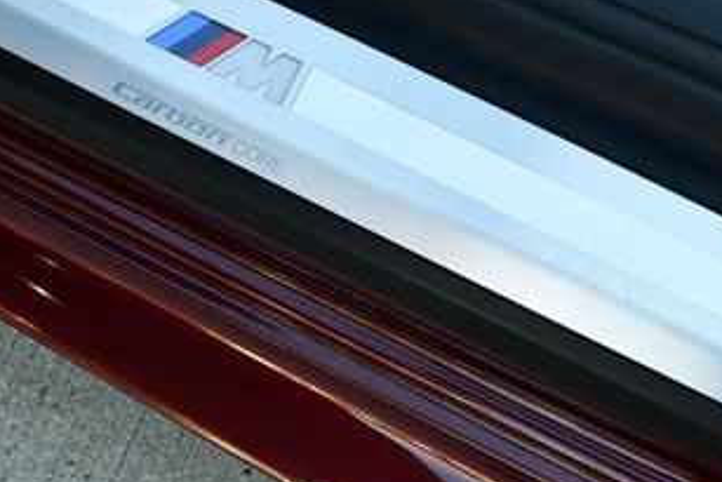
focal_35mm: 75
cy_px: 40
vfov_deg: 17.9
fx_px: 1505
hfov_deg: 26.5
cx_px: 146
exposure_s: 1/250
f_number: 5.6
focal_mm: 18
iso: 400
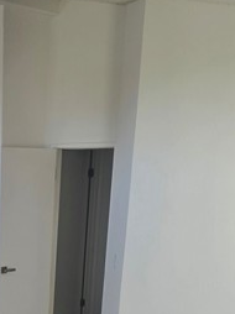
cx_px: -10
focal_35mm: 58
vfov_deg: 30.6
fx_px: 526
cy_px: 321
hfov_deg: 23.9
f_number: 1.7
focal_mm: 6.3
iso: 80
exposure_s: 1/180
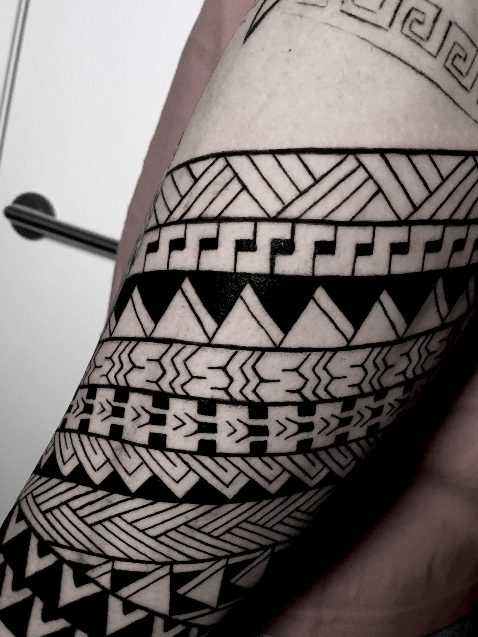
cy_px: 406
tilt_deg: -11.4
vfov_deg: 48.4
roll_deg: -14.4
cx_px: 209
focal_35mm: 38
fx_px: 700
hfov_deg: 37.7
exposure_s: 1/33
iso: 160
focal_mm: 4.15
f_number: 2.2
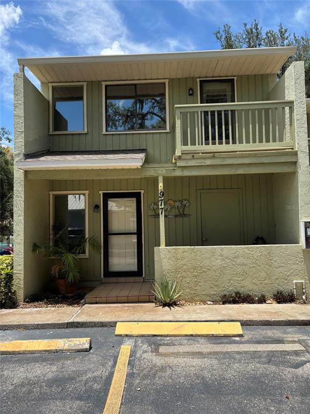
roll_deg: +0.6
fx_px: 310
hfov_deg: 53.1
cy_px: 207
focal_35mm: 26
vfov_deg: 67.3
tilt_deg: +3.4
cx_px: 155
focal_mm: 5.96
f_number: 1.6
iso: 50
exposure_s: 1/2778
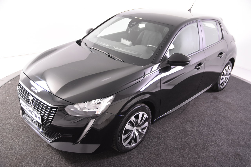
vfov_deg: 40.0
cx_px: 126
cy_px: 84
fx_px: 230
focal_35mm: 33
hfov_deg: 57.2
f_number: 3.2
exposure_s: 1/40
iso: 1600
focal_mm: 22
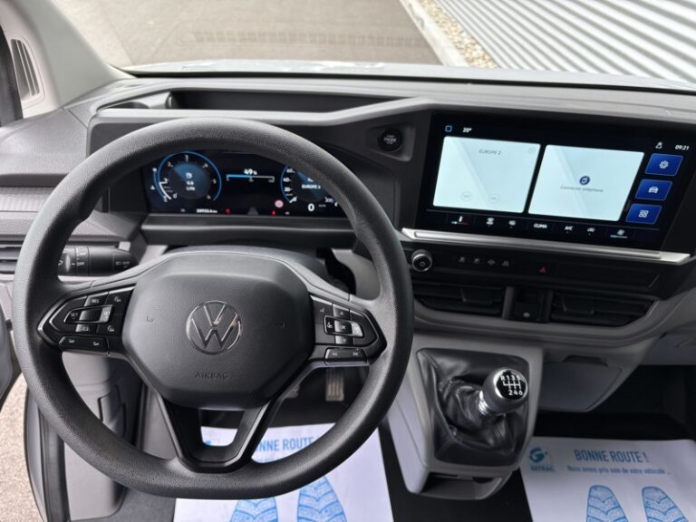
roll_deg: -4.0
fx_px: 523
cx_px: 348
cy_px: 261
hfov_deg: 67.3
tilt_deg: -36.3
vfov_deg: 53.1
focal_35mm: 26
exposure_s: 1/153
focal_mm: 5.96
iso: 40
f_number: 1.6
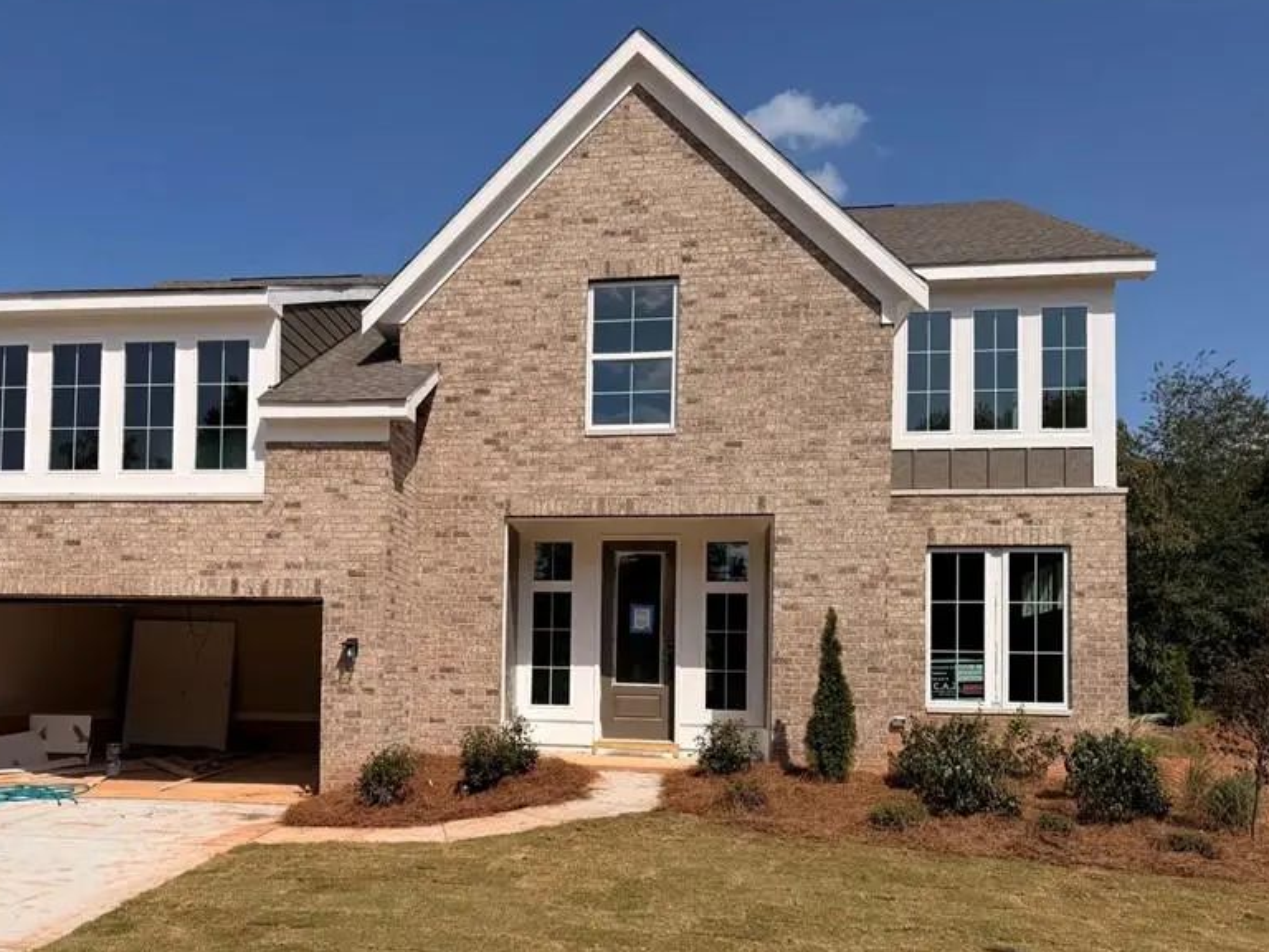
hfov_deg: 56.2
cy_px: 612
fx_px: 1173
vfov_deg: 43.7
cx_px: 484
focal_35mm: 32
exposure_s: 1/9091
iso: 80
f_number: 1.78
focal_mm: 6.76
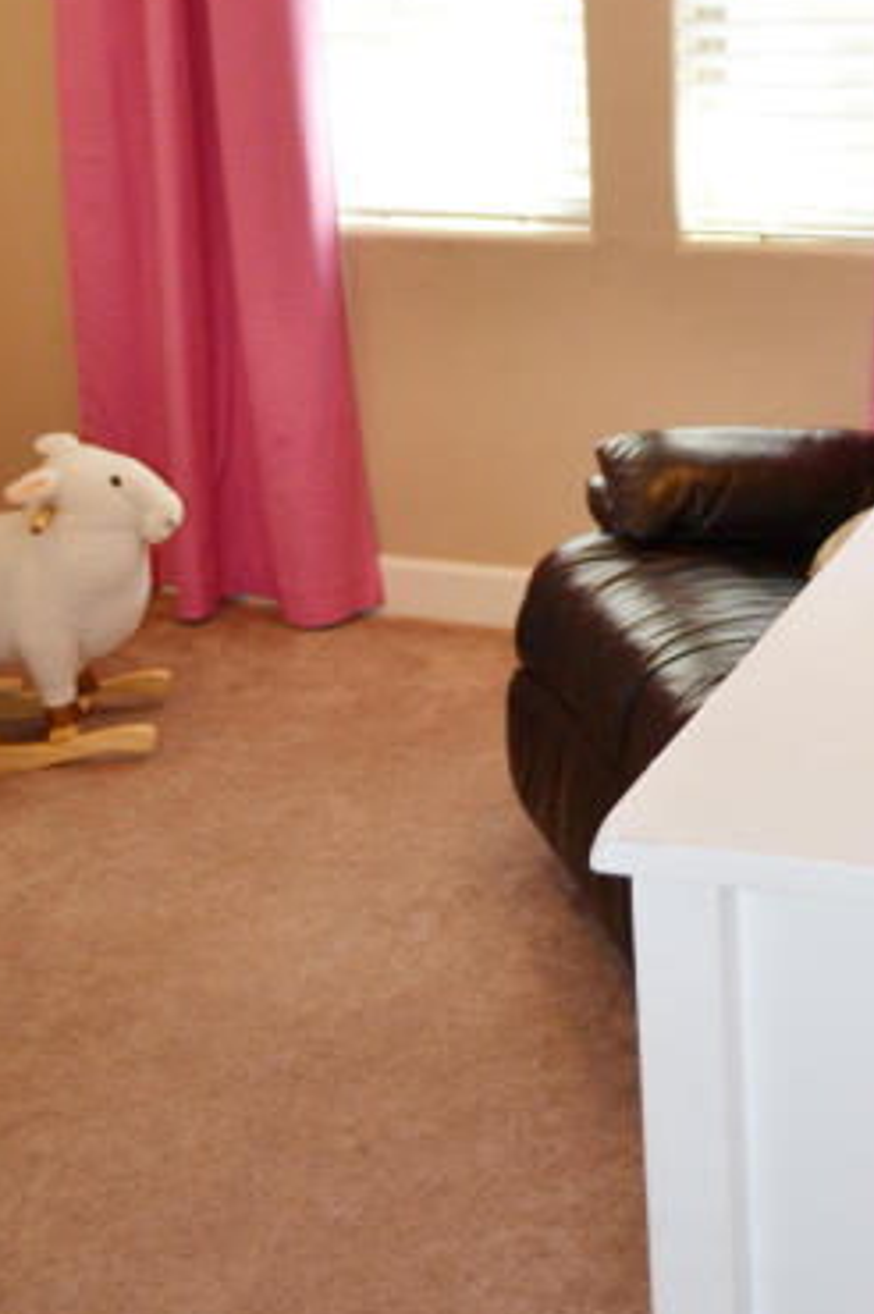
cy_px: 201
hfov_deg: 23.4
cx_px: 815
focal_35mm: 56
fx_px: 2043
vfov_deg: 34.2
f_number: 3.5
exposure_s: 1/60
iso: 400
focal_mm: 18
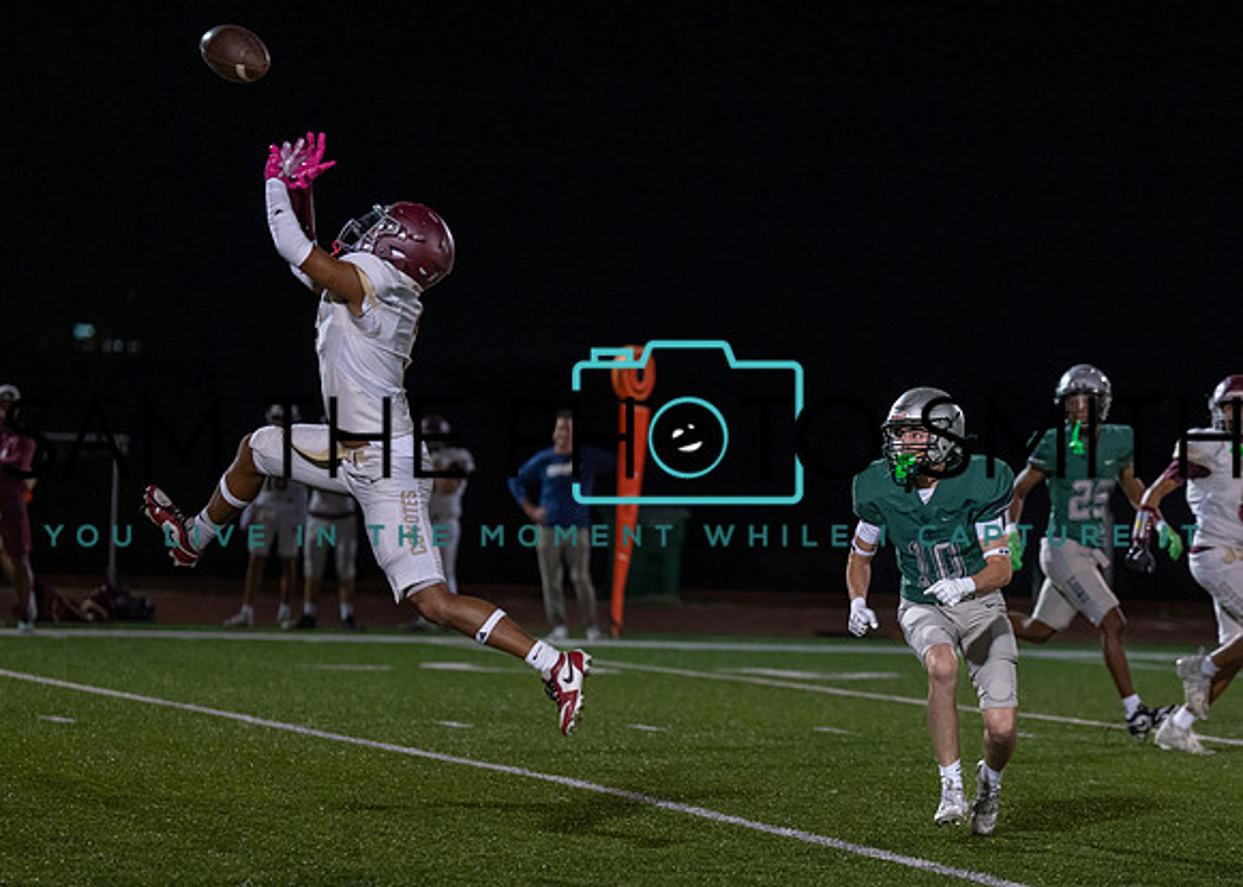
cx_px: 917
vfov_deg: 7.3
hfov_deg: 10.1
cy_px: 564
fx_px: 6995
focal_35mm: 198
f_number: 2.8
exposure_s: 1/1000
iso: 2500
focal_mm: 135
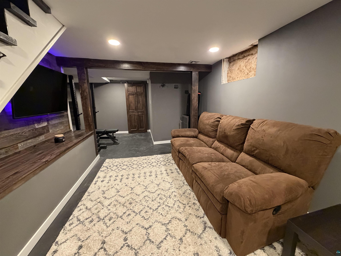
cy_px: 128
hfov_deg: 102.1
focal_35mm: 14
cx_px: 170
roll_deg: +1.5
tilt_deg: -11.3
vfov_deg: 85.7
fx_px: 138
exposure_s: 1/60
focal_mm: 2.22
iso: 800
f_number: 2.2
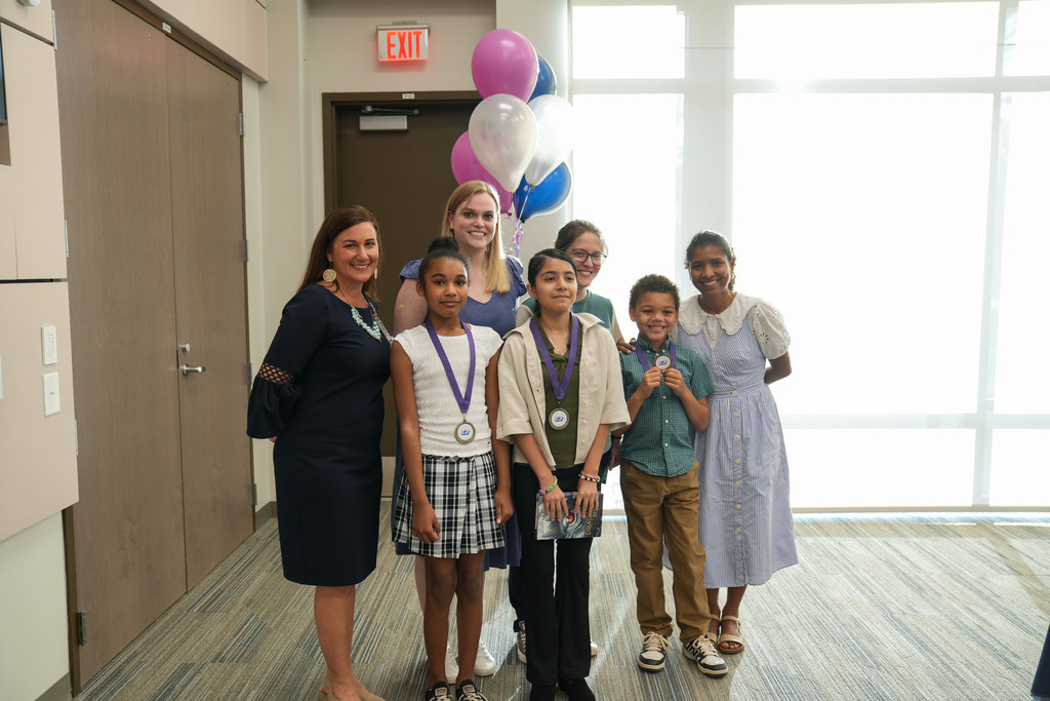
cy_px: 350
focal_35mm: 30
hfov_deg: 61.9
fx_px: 875
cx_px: 525
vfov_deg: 43.6
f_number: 2.8
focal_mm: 30
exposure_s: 1/30
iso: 125
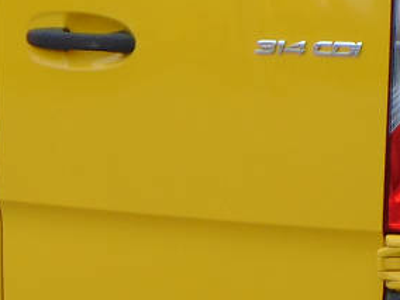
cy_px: -173
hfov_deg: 7.0
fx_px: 3259
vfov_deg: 5.2
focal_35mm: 282
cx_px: 490
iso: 80
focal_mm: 9
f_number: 3.5
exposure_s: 1/125
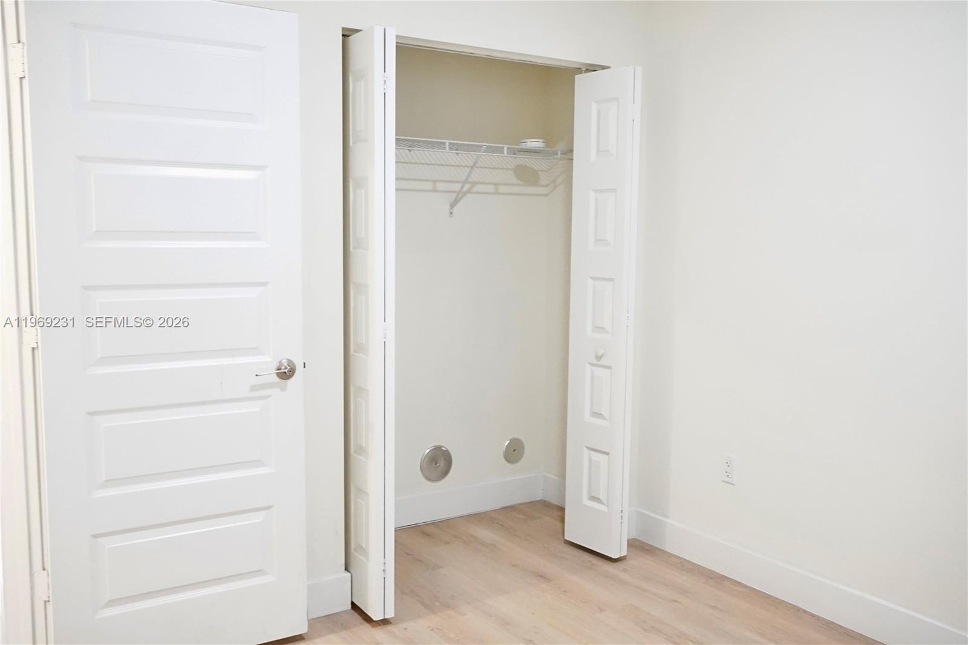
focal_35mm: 31
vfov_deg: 42.3
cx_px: 484
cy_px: 322
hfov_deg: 60.3
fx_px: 833
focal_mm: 21
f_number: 4
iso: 4000
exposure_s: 1/60
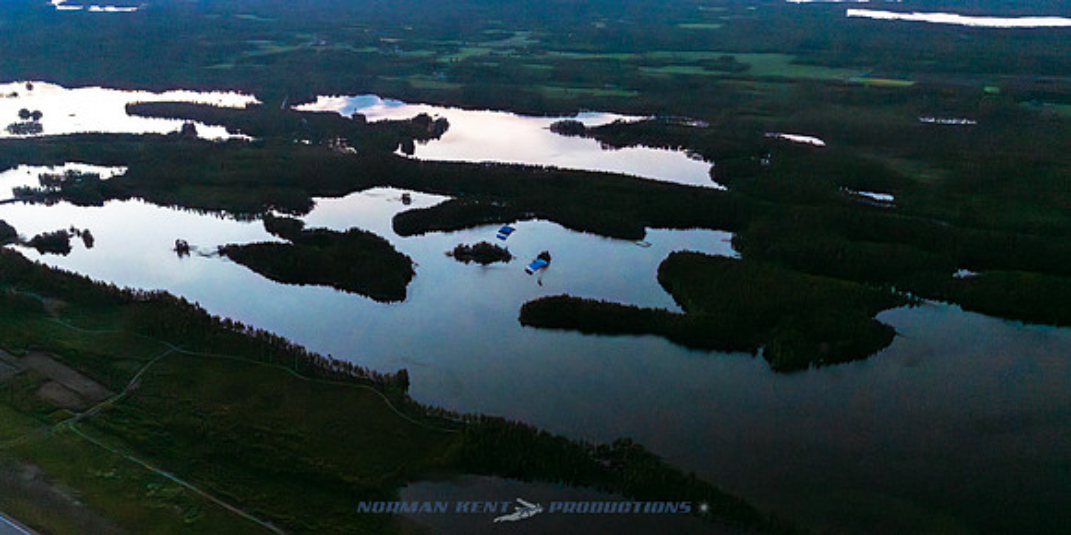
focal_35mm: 31
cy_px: 307
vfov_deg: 34.7
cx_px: 533
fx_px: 855
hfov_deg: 64.1
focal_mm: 28
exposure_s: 1/2000
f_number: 4
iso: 1000
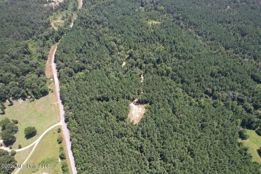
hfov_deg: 78.6
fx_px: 159
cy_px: 87
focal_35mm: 22
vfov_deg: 57.2
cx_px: 130
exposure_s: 1/725
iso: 100
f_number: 2.8
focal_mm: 8.4
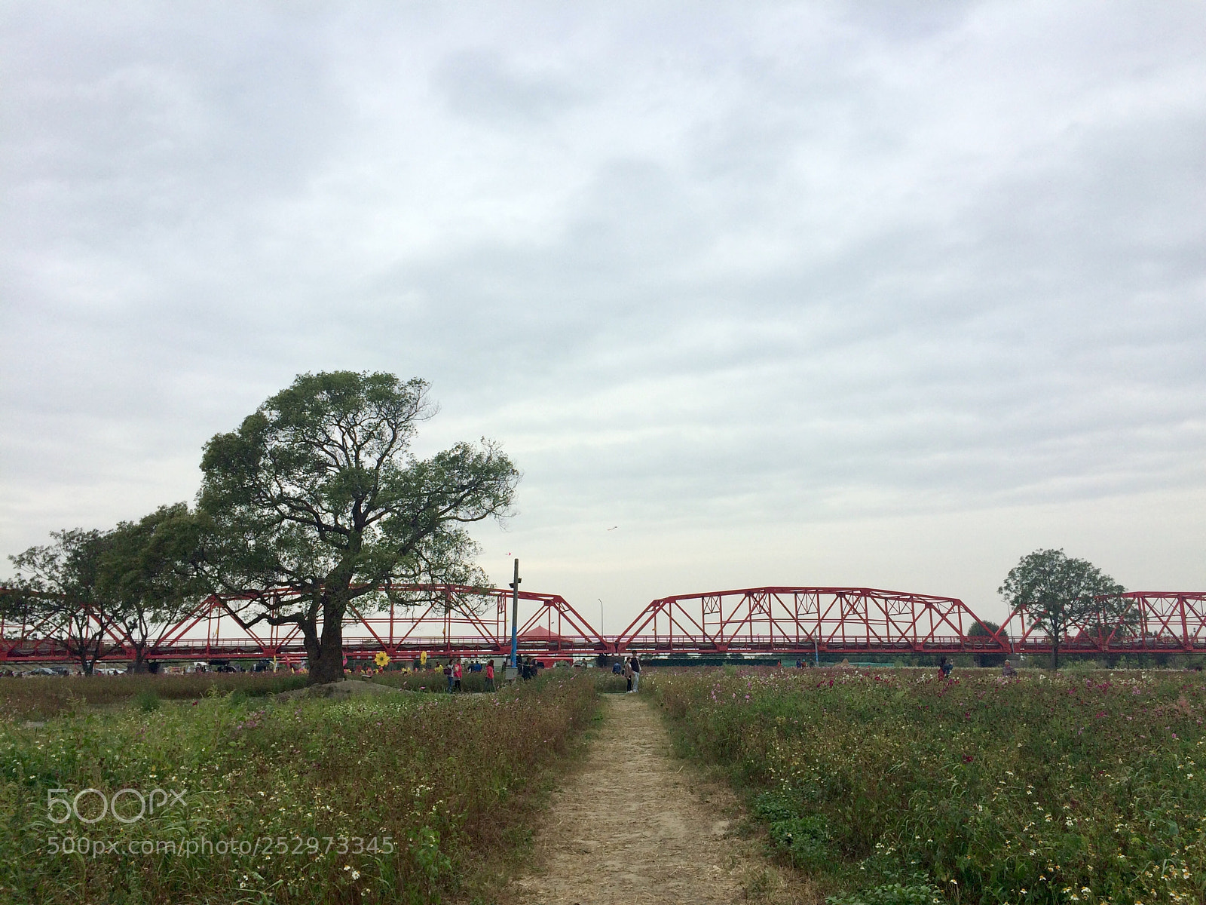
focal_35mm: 29
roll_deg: -0.6
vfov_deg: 48.2
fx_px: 1010
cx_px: 603
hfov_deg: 61.7
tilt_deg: +10.8
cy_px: 452
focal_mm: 4.15
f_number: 2.2
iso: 32
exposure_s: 1/1109
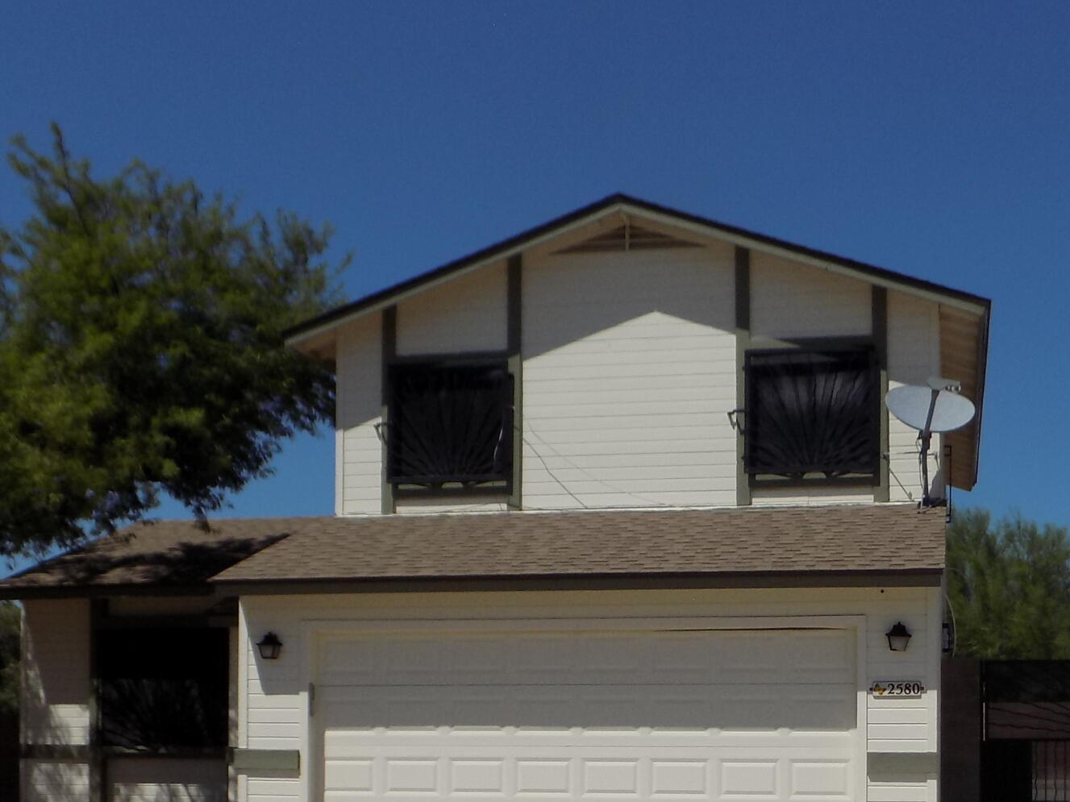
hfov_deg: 36.7
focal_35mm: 52
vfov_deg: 27.0
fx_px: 1607
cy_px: 727
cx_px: 616
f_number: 9.9
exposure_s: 1/320
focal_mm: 4
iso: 80
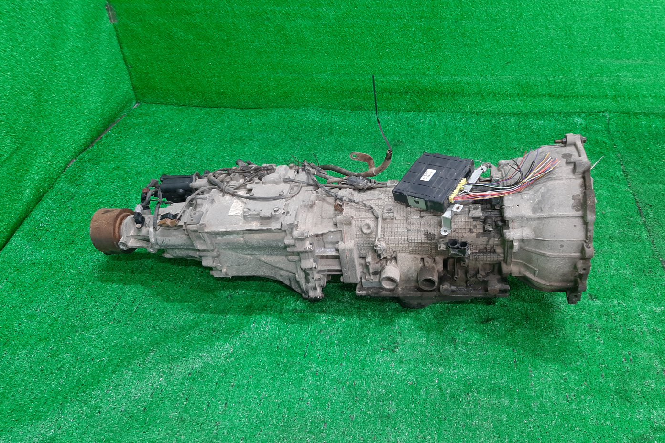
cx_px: 336
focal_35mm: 28
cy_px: 248
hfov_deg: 65.5
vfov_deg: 46.3
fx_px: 517
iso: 122
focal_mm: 3.93
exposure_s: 1/50
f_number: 1.7
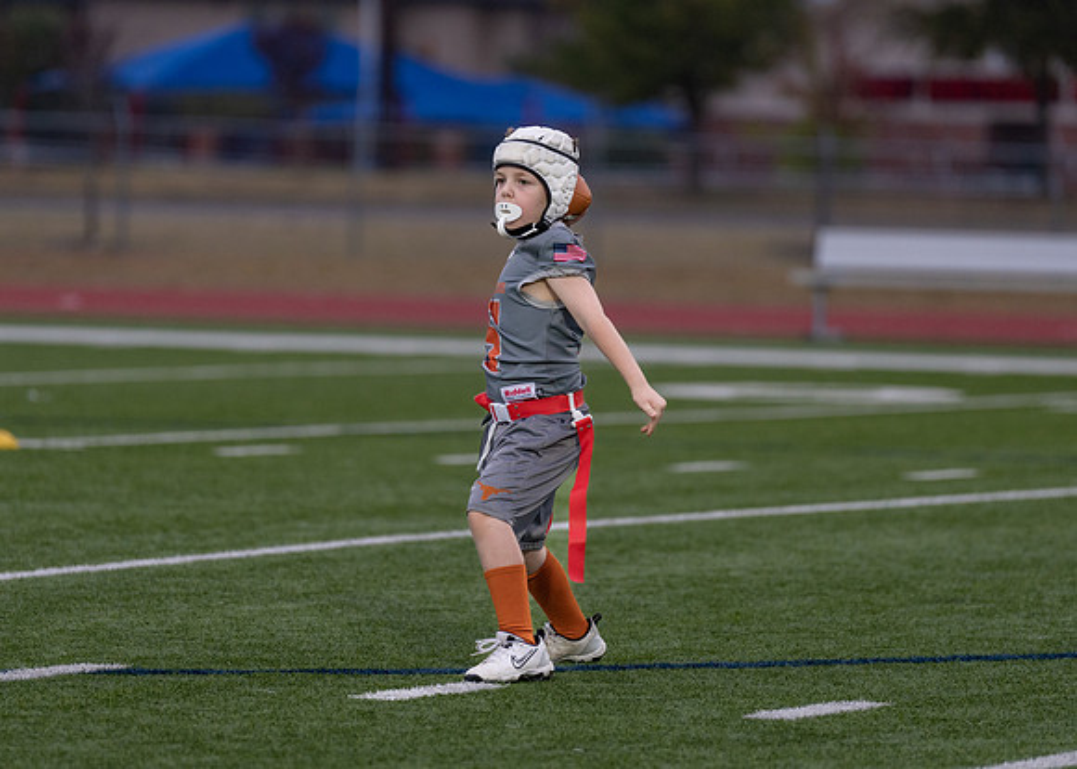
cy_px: 338
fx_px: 9068
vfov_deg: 4.9
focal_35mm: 297
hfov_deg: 6.8
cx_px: 544
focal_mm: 200
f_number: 2.8
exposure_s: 1/1000
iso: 800
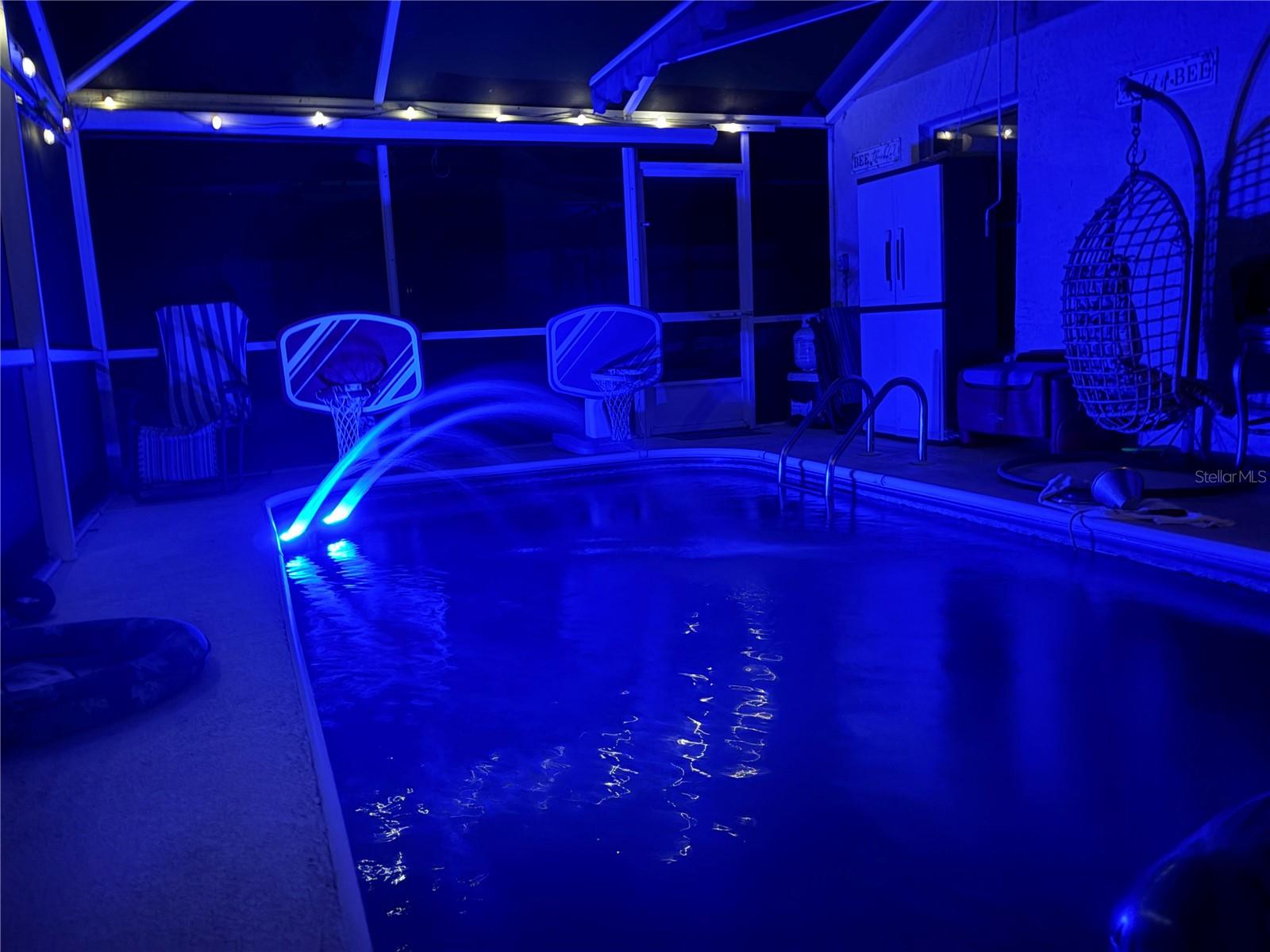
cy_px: 476
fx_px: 954
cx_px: 635
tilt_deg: -8.7
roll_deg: +2.7
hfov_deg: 67.3
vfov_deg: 53.1
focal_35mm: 26
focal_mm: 5.96
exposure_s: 1/5
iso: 1600
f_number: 1.6
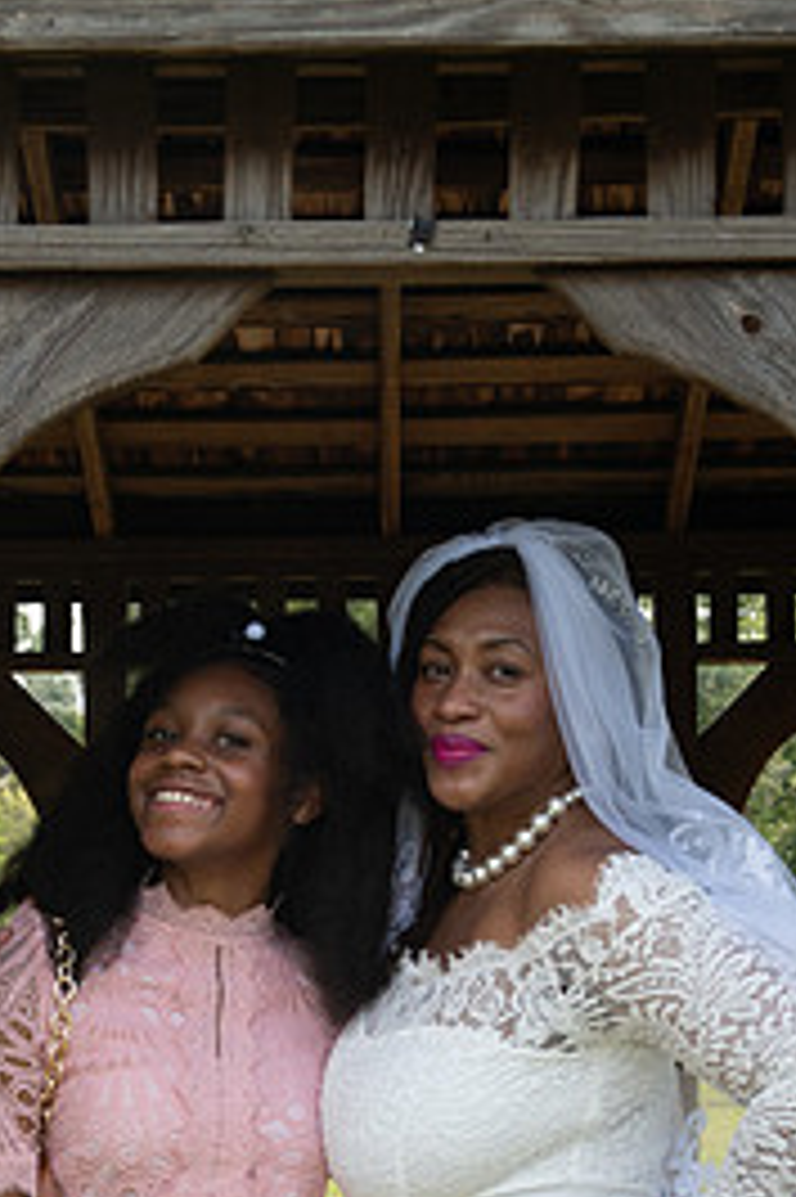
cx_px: 414
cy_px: 909
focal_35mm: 93
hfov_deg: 14.7
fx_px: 3088
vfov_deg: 21.7
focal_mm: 53
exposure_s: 1/1600
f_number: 6.3
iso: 800
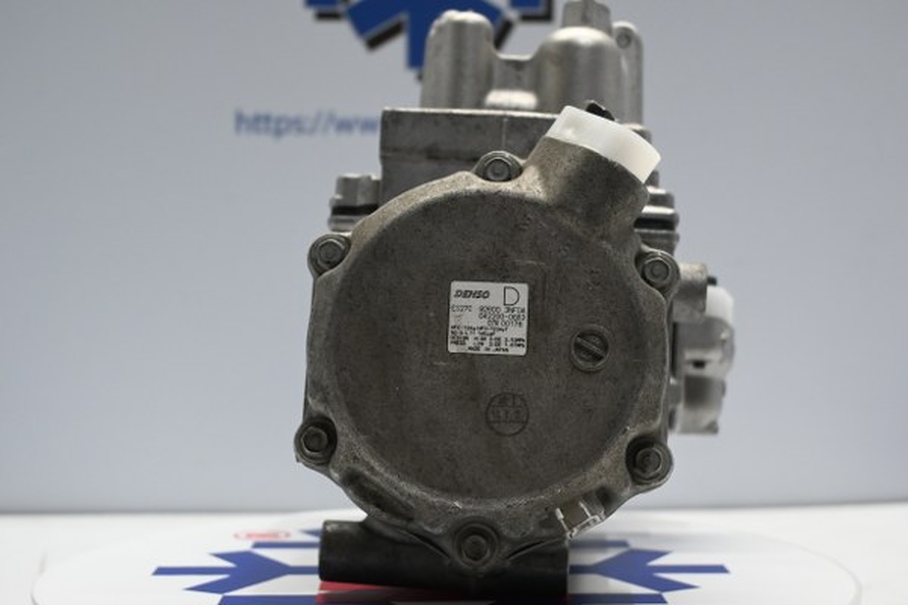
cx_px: 454
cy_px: 302
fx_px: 1627
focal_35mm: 64
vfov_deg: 21.1
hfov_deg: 31.2
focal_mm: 43
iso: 1100
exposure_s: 1/60
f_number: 6
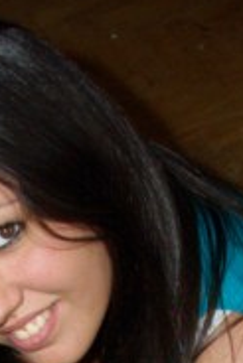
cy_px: 608
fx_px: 950
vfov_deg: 18.2
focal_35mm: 94
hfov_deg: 14.4
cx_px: 26
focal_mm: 18
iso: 800
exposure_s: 1/30
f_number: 8
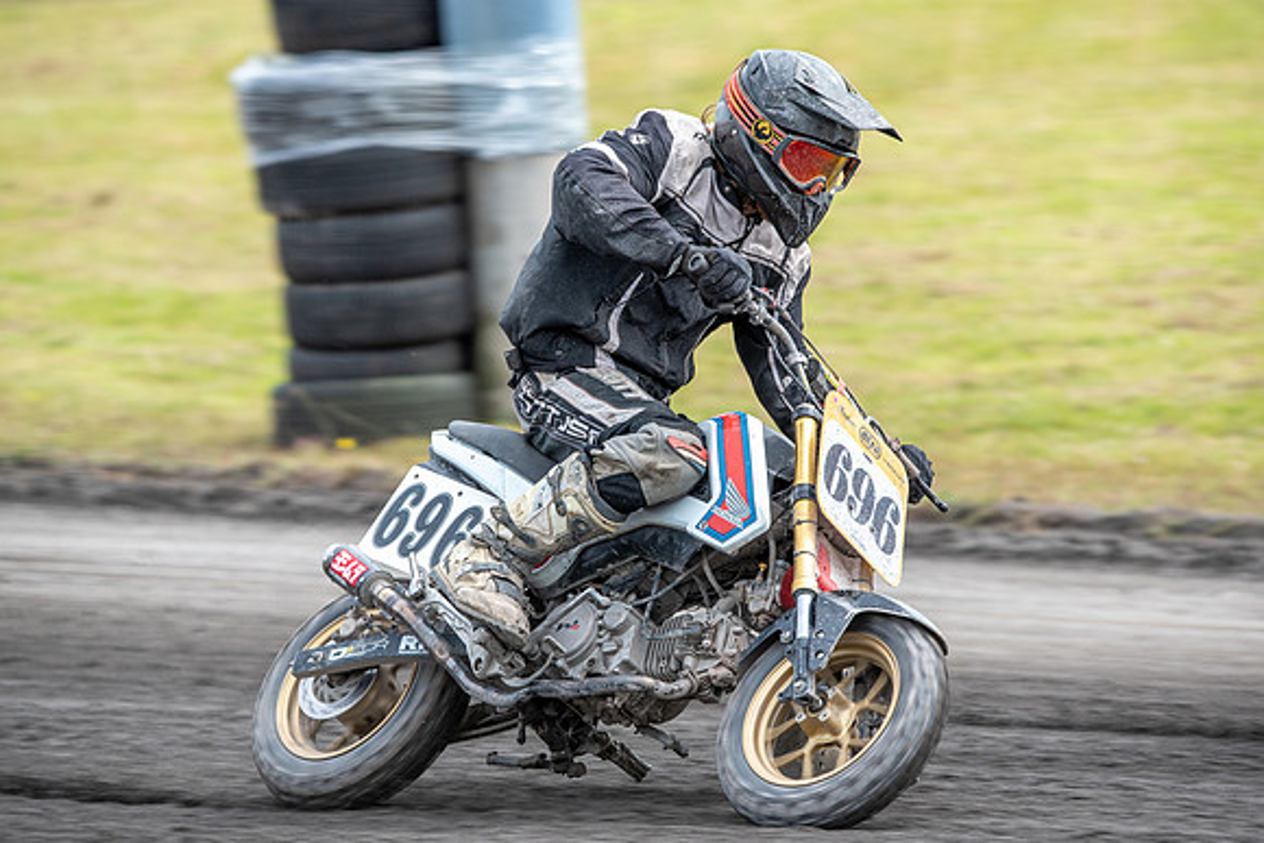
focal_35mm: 419
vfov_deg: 3.3
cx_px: 662
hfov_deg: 4.9
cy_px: 392
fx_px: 14705
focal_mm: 360
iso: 200
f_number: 7.1
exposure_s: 1/400
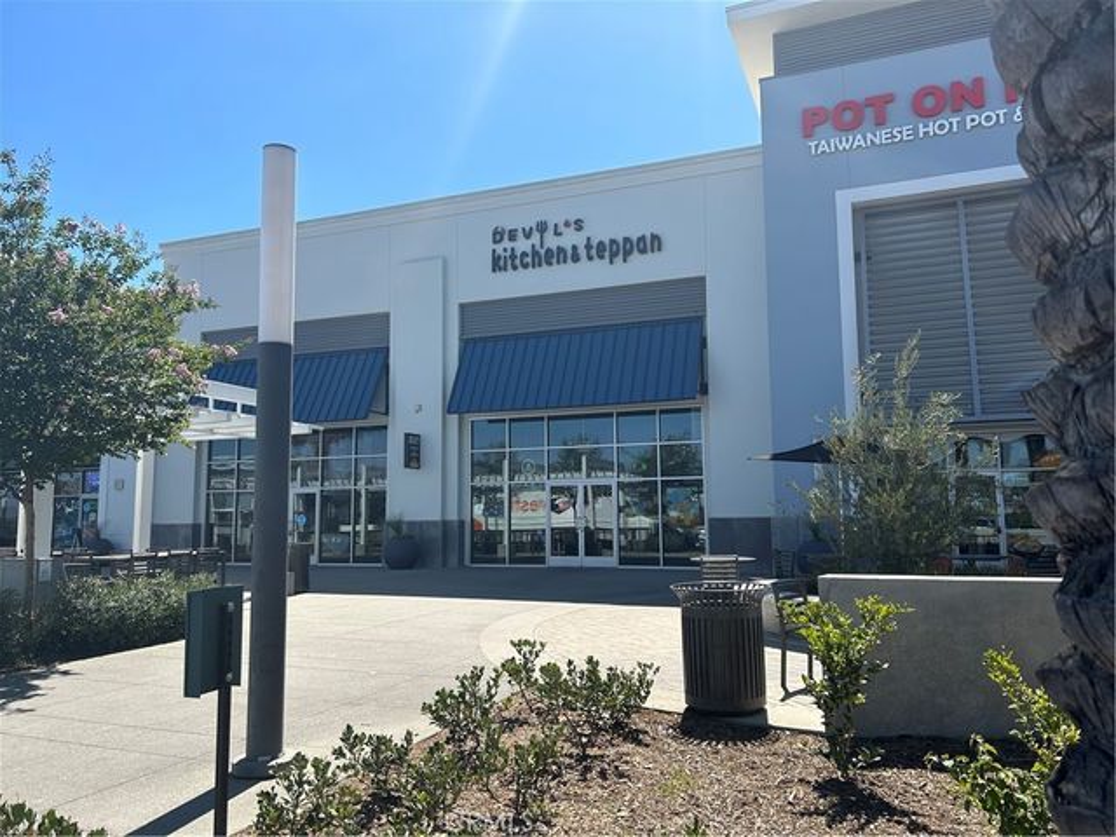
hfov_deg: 67.3
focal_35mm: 26
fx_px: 838
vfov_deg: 53.1
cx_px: 558
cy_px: 418
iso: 50
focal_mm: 5.7
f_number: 1.5
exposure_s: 1/3257
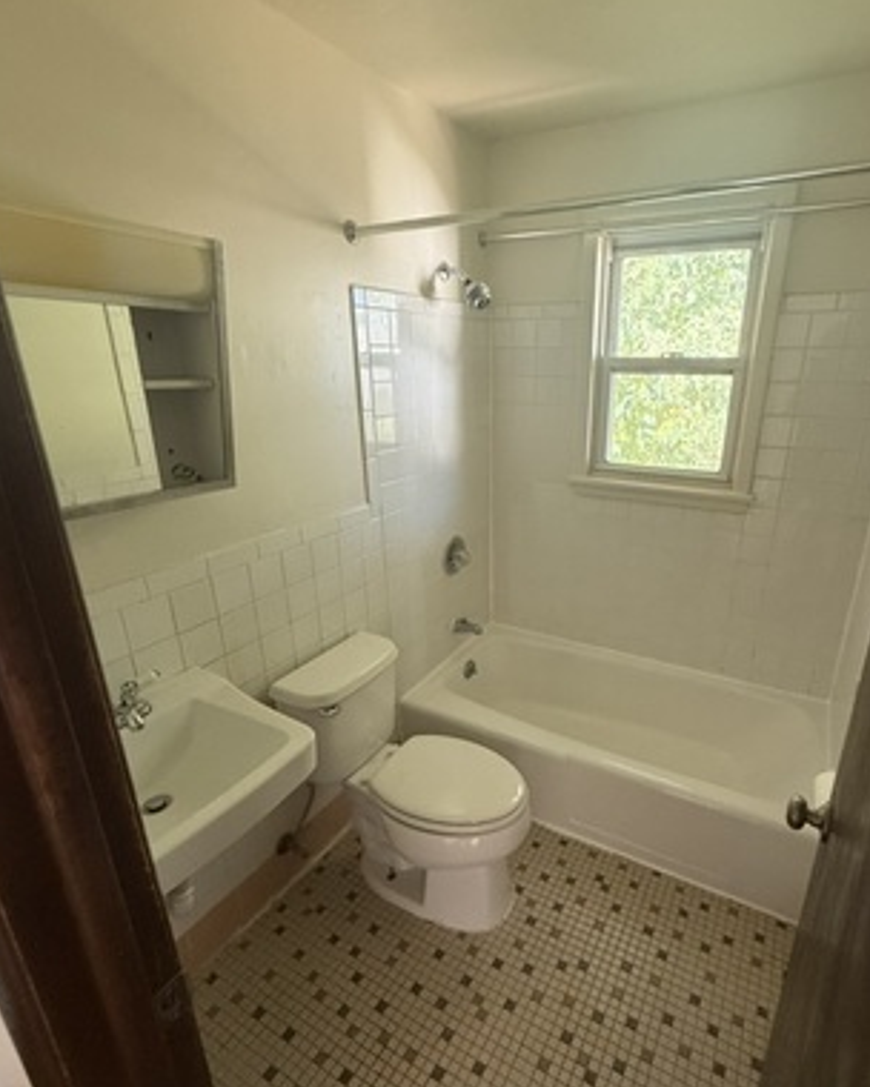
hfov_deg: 73.3
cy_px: 572
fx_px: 579
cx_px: 505
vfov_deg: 86.3
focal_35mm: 18
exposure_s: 1/75
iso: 320
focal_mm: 2.22
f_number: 2.2
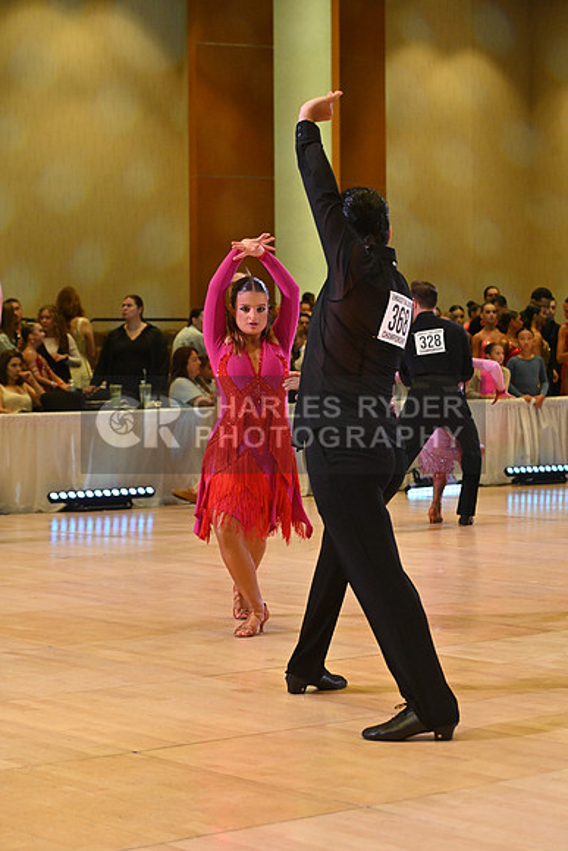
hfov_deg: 15.9
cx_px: 284
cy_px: 426
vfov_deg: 23.6
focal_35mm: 86
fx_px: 2034
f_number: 6.3
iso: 4000
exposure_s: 1/400
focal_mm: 86
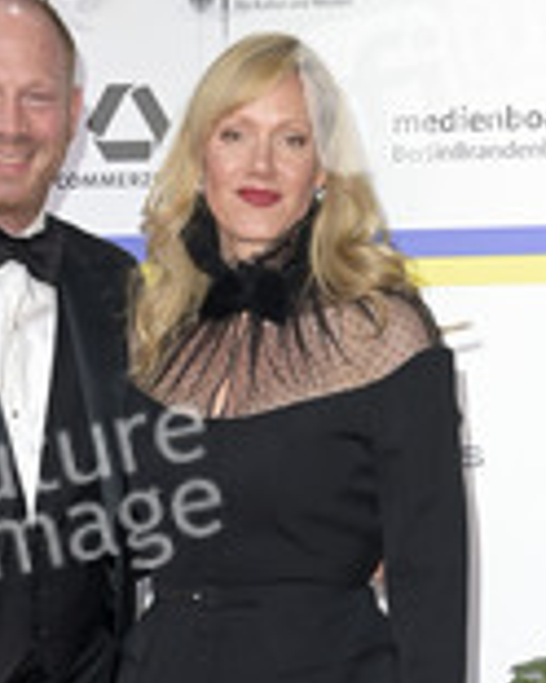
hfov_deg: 11.0
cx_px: 123
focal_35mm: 140
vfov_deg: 13.5
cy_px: 731
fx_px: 2828
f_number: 6.3
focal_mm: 58
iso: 640
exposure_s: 1/200
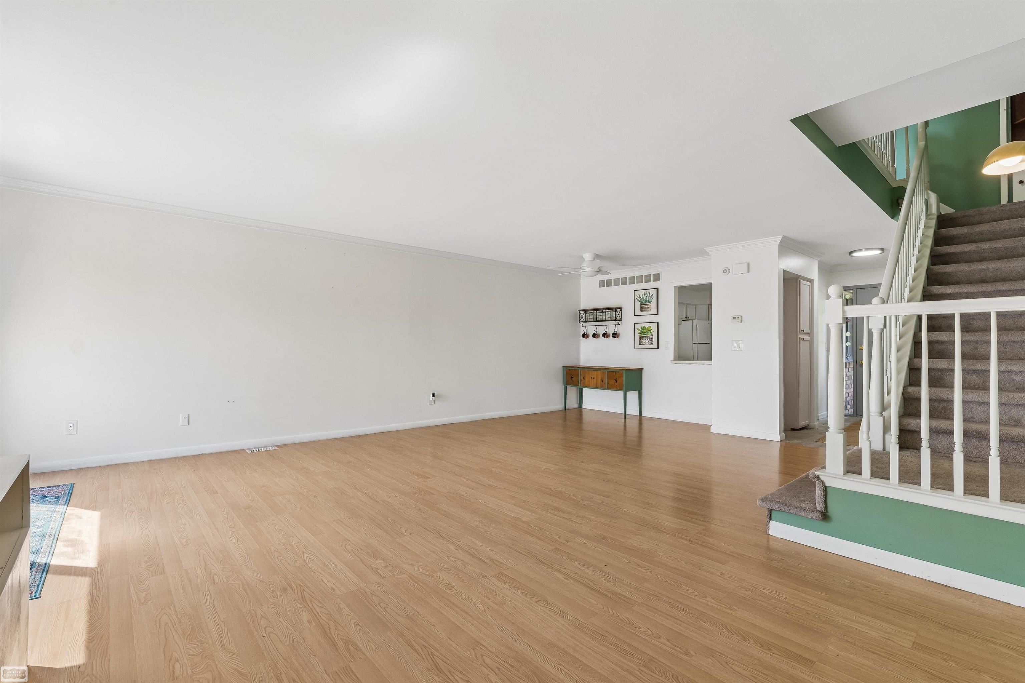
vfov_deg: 73.7
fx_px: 456
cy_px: 342
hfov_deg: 96.7
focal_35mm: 16
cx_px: 512
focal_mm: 16
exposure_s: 1/13
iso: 200
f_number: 11
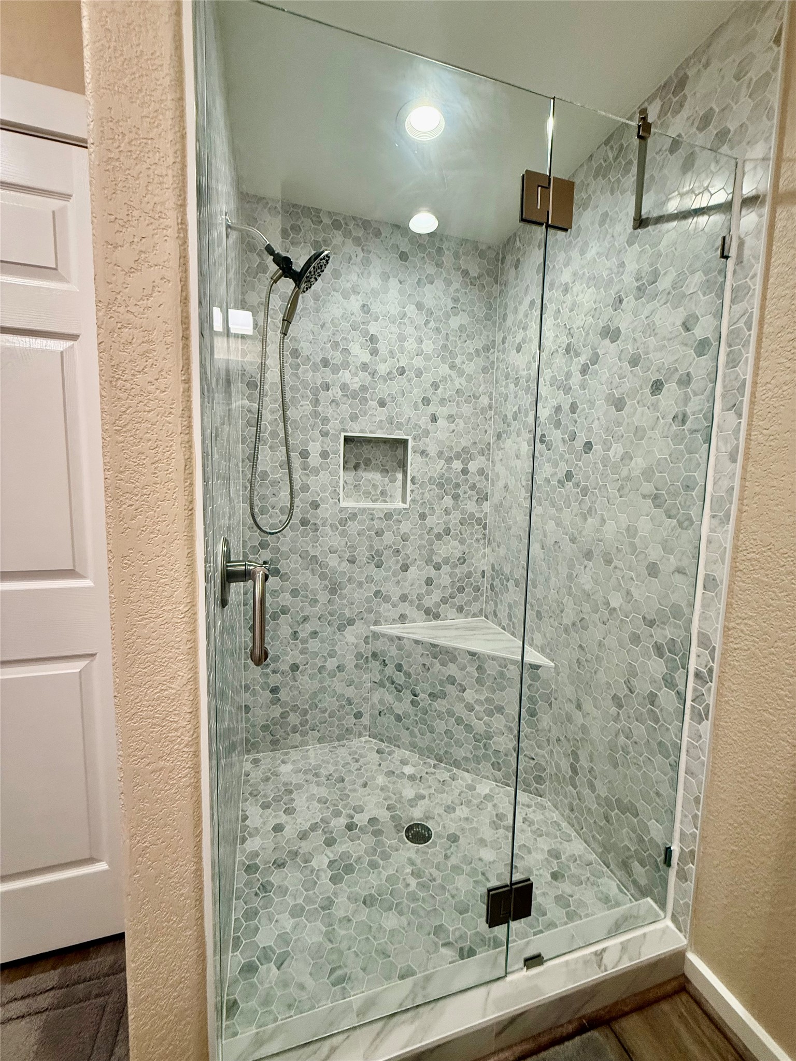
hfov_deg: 85.7
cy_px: 530
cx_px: 398
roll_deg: -1.9
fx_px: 429
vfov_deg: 102.1
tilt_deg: -5.9
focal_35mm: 14
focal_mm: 2.22
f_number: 2.2
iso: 320
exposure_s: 1/120
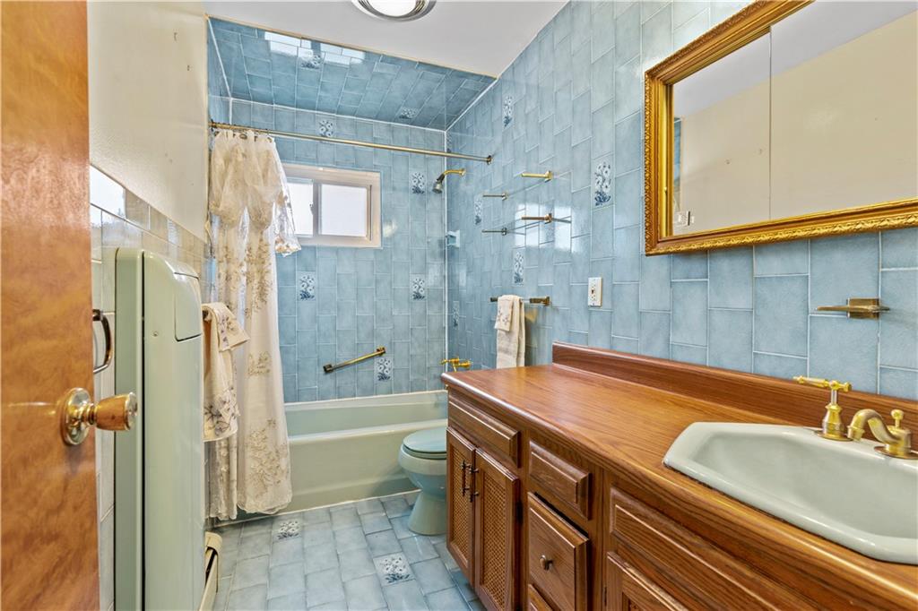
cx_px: 459
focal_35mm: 16
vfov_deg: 73.7
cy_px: 306
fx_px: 408
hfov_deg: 96.8
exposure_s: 1/2
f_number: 8
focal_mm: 16
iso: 250
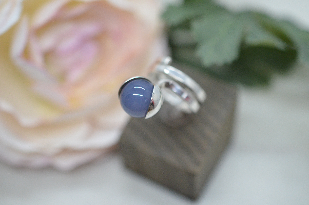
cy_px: 102
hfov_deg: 33.5
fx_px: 514
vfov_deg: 22.5
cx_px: 154
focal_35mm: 60
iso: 2500
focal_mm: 40
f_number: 3.5
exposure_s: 1/2500
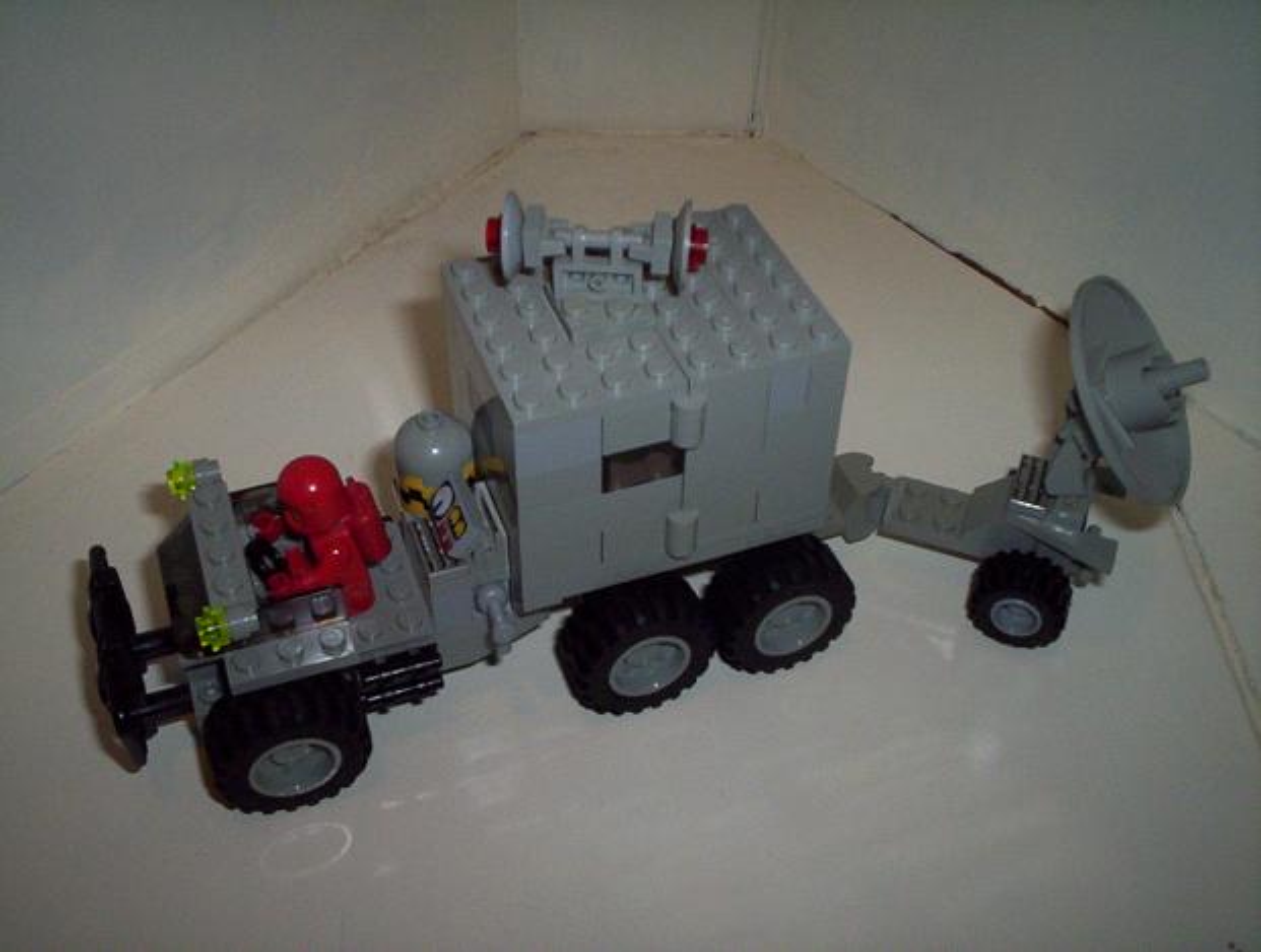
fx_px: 1388
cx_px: 630
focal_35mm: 38
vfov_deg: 37.9
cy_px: 476
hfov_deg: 48.9
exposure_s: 1/60
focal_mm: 4.99
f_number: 4.5
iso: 140
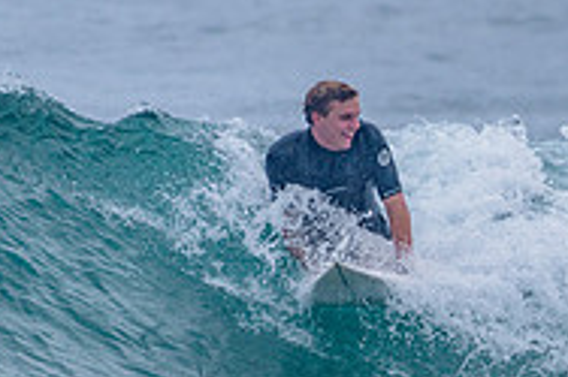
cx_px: 714
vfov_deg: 0.7
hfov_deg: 1.1
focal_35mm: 1891
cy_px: 343
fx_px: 29809
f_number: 5.6
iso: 400
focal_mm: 500
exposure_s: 1/2000
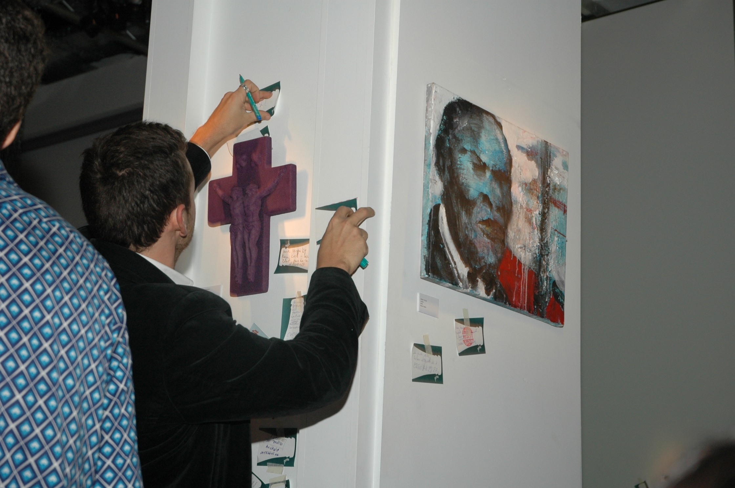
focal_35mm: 69
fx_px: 1407
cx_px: 368
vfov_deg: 19.7
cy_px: 244
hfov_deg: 29.3
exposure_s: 1/60
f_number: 5
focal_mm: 46
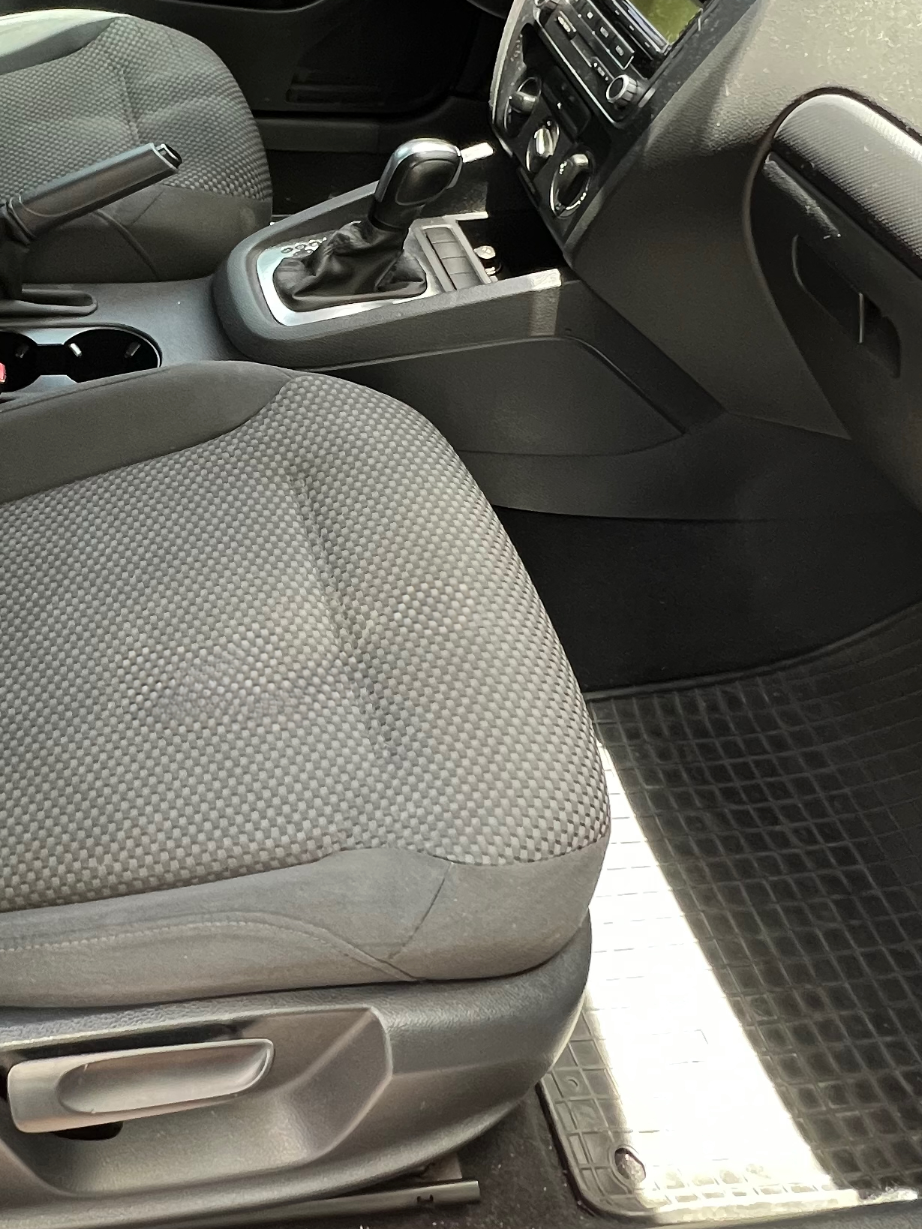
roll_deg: -7.2
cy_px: 433
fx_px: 1136
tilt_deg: -37.9
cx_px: 114
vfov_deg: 55.9
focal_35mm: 32
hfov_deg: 41.2
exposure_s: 1/99
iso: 200
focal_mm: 1.57
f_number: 1.8
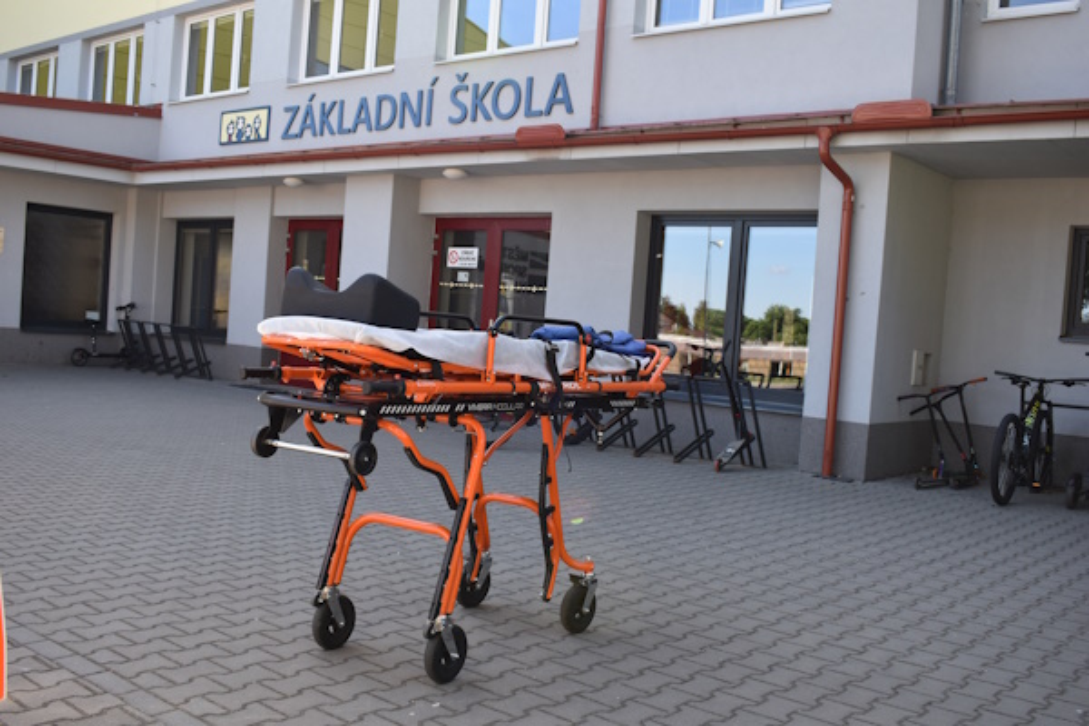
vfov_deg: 38.4
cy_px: 363
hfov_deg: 55.1
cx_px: 544
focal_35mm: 34
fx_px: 1044
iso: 280
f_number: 5.6
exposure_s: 1/250
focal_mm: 23
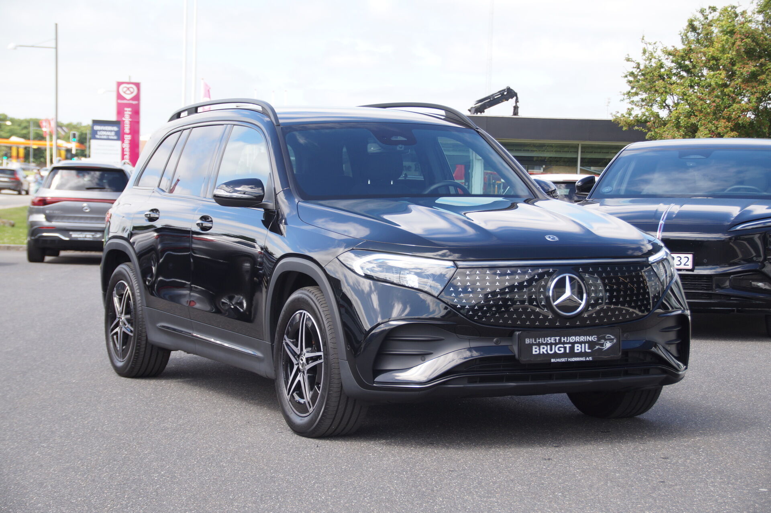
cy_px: 256
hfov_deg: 24.6
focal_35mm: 82
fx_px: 1766
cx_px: 386
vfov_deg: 16.5
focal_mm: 55
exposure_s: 1/125
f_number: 5.6
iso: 100
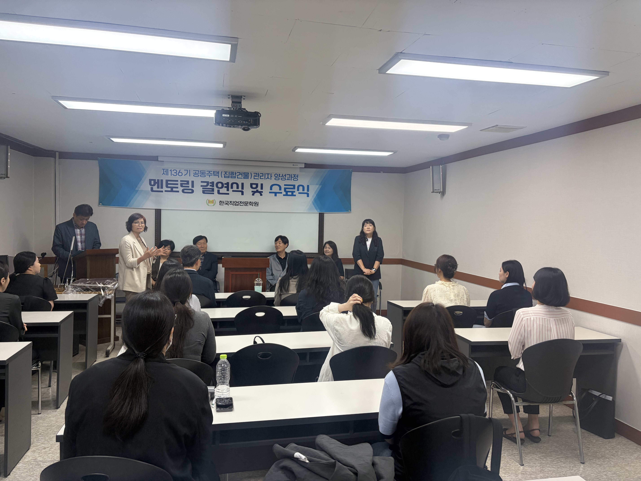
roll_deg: -0.8
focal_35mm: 26
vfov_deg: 53.1
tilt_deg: -1.9
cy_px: 240
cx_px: 320
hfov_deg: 67.3
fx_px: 481
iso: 125
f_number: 1.6
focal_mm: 5.96
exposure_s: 1/170
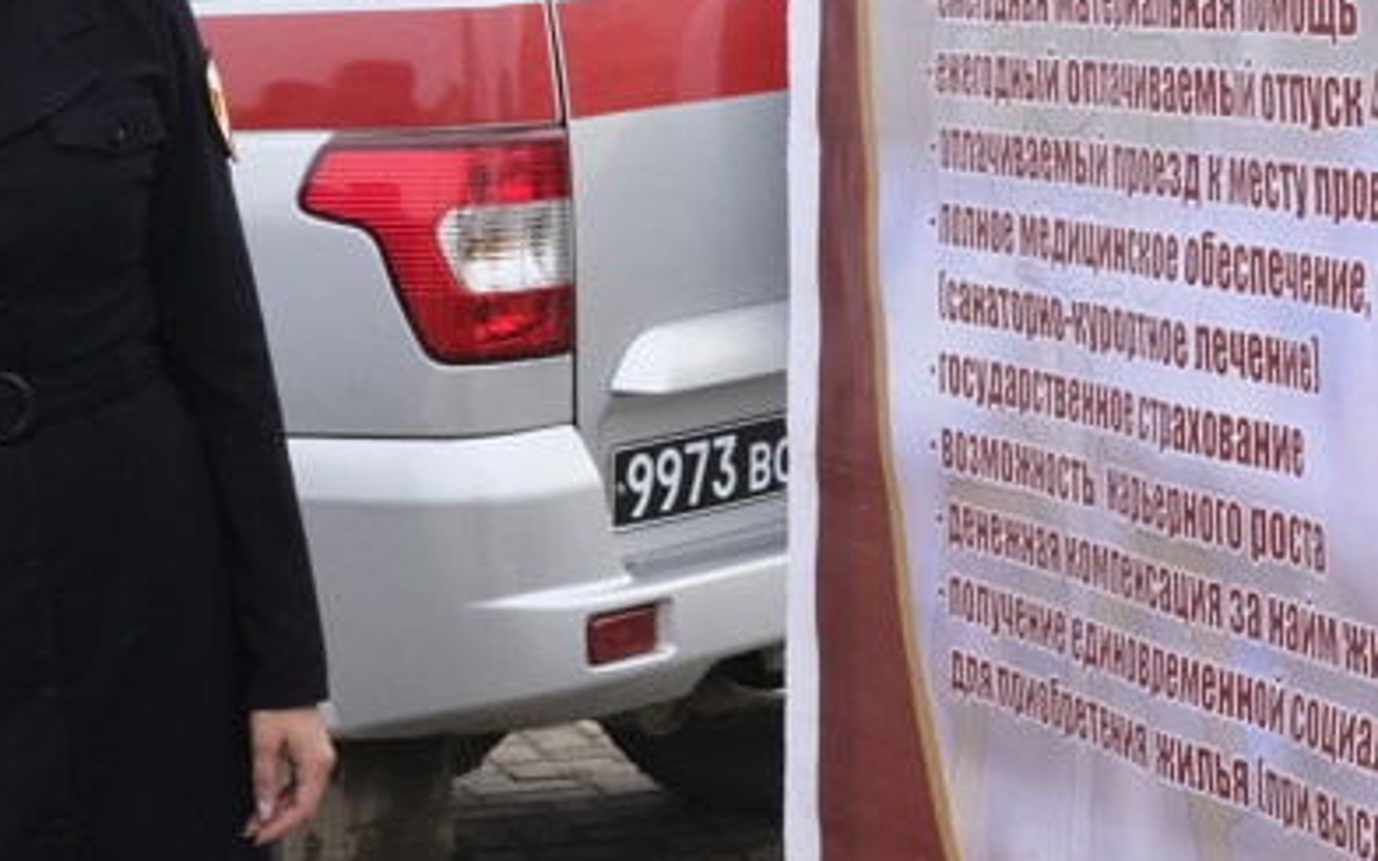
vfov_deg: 11.3
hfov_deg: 18.1
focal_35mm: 115
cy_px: 123
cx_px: 482
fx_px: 4319
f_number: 22
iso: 1600
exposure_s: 1/80
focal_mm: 39.3
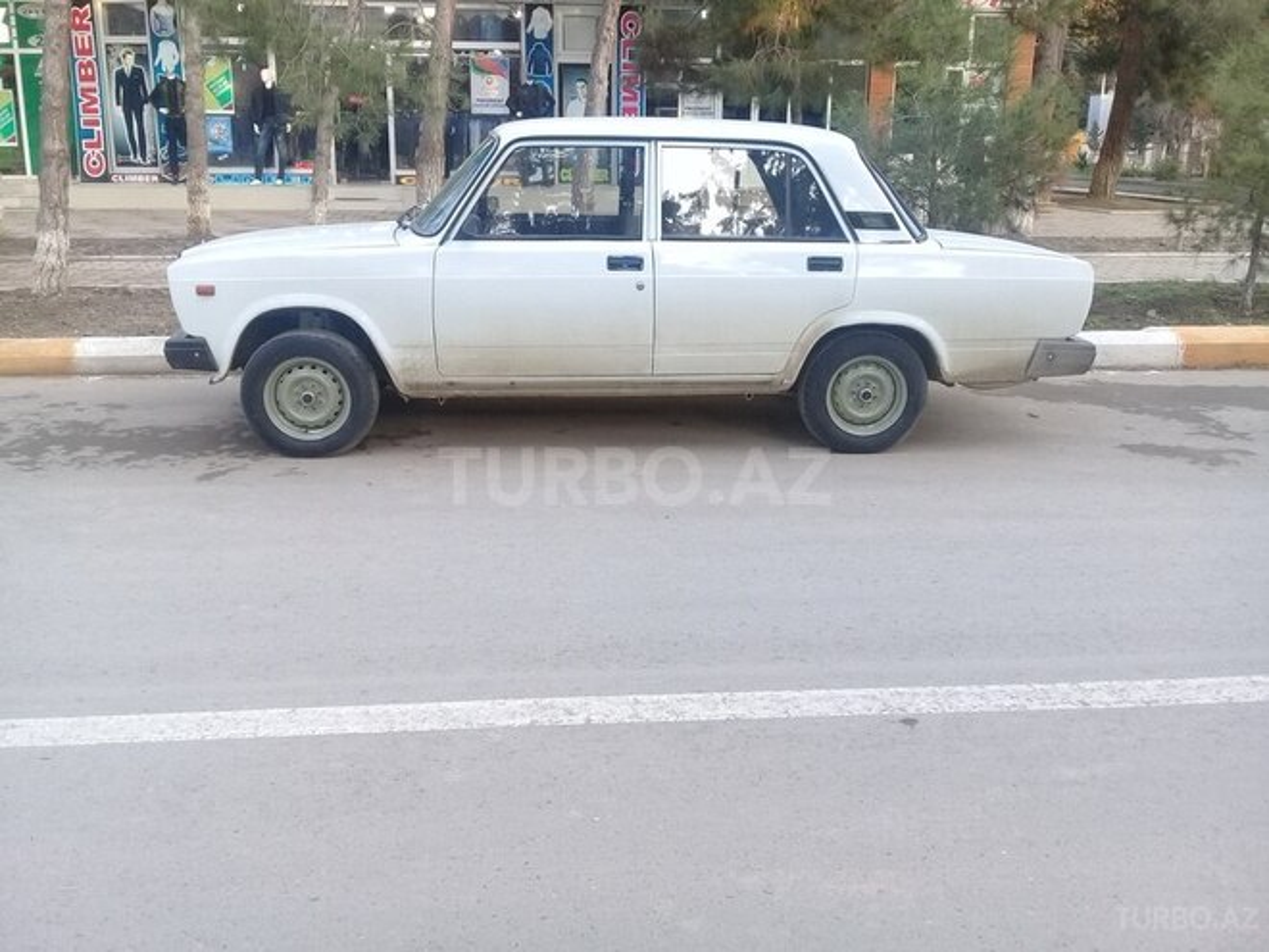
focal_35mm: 31
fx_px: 1136
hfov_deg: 58.4
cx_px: 634
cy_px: 476
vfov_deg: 45.4
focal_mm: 3.3
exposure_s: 1/100
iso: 100
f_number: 2.2
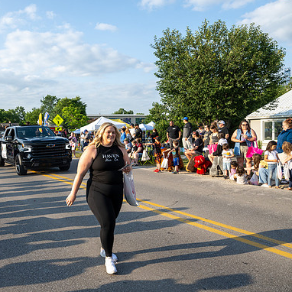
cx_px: 83
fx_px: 296
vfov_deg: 52.5
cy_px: 146
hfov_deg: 50.9
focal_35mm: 31
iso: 250
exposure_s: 1/250
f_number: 8
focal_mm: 24
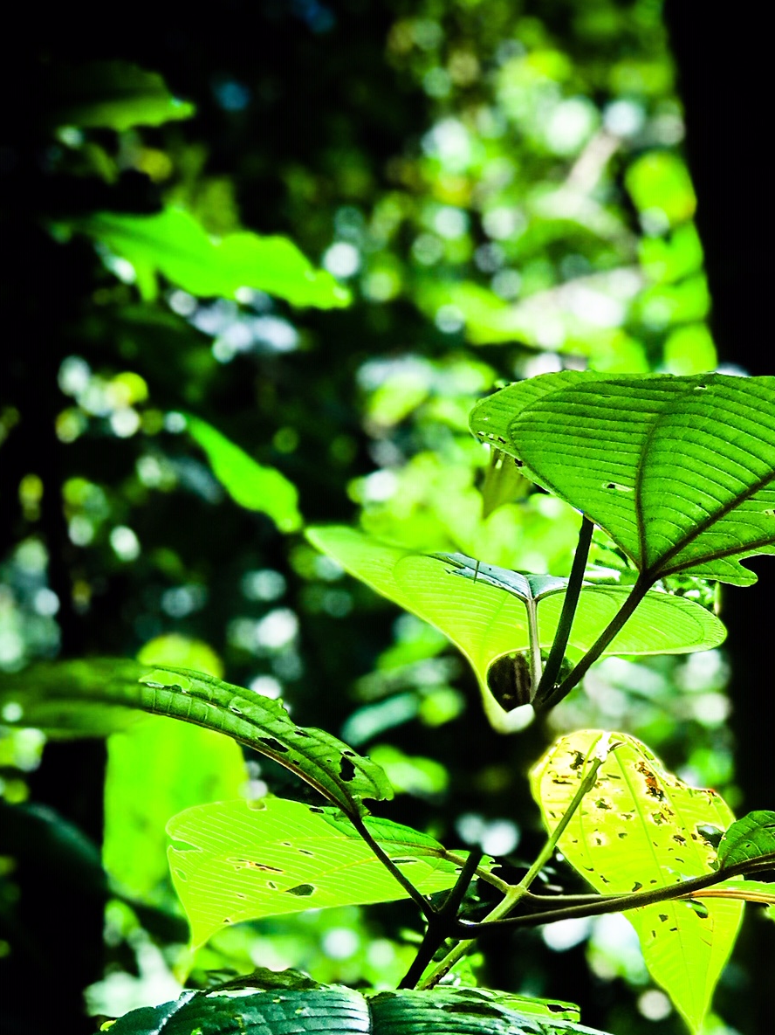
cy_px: 825
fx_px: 2897
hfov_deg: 15.2
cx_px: 559
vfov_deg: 20.0
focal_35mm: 97
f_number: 2.8
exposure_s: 1/152
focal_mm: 6.6
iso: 20
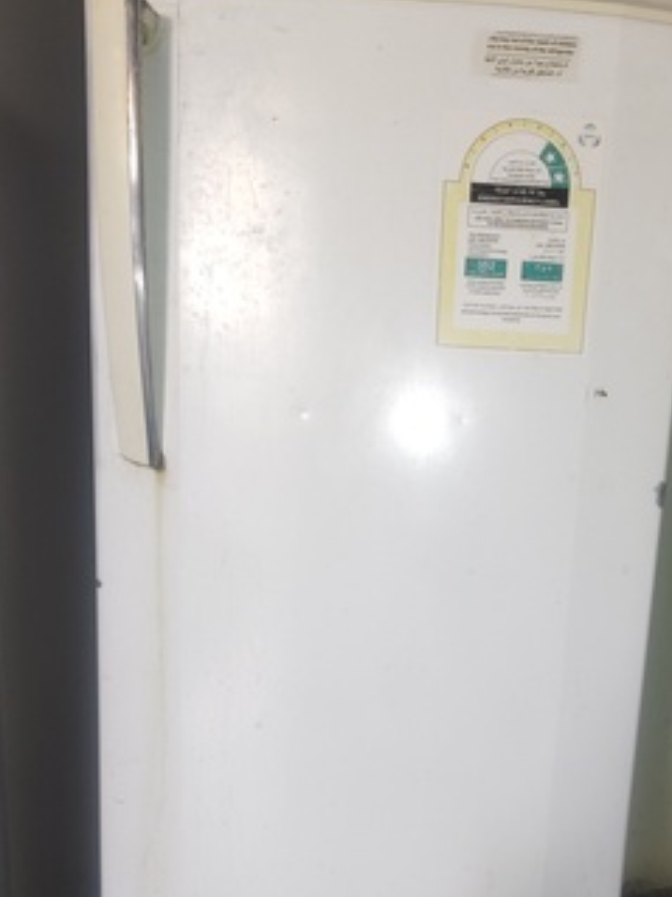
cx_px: 448
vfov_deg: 54.6
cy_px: 572
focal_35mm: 33
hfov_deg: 42.3
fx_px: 855
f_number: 1.88
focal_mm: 5.56
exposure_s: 1/120
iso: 279
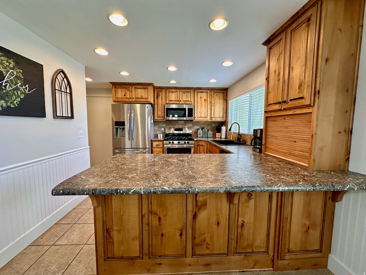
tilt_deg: -4.8
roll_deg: -0.6
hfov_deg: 102.1
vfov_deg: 85.7
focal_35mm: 14
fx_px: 148
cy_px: 138
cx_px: 183
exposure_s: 1/120
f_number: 2.2
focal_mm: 2.22
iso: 160
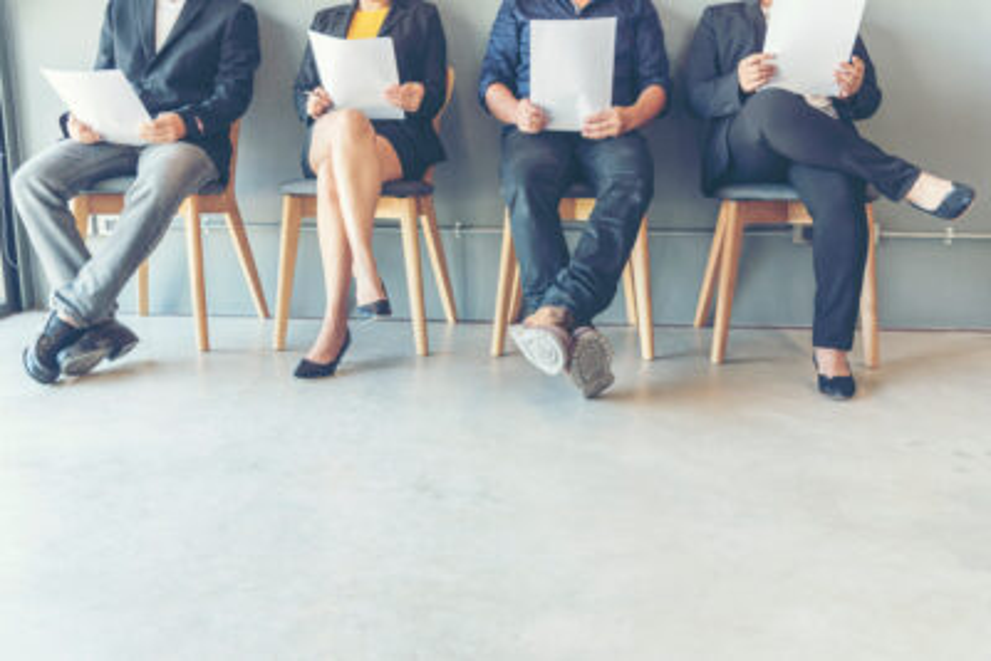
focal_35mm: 32
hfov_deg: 58.7
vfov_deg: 41.1
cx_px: 496
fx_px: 881
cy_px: 330
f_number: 4
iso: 640
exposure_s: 1/125
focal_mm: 32
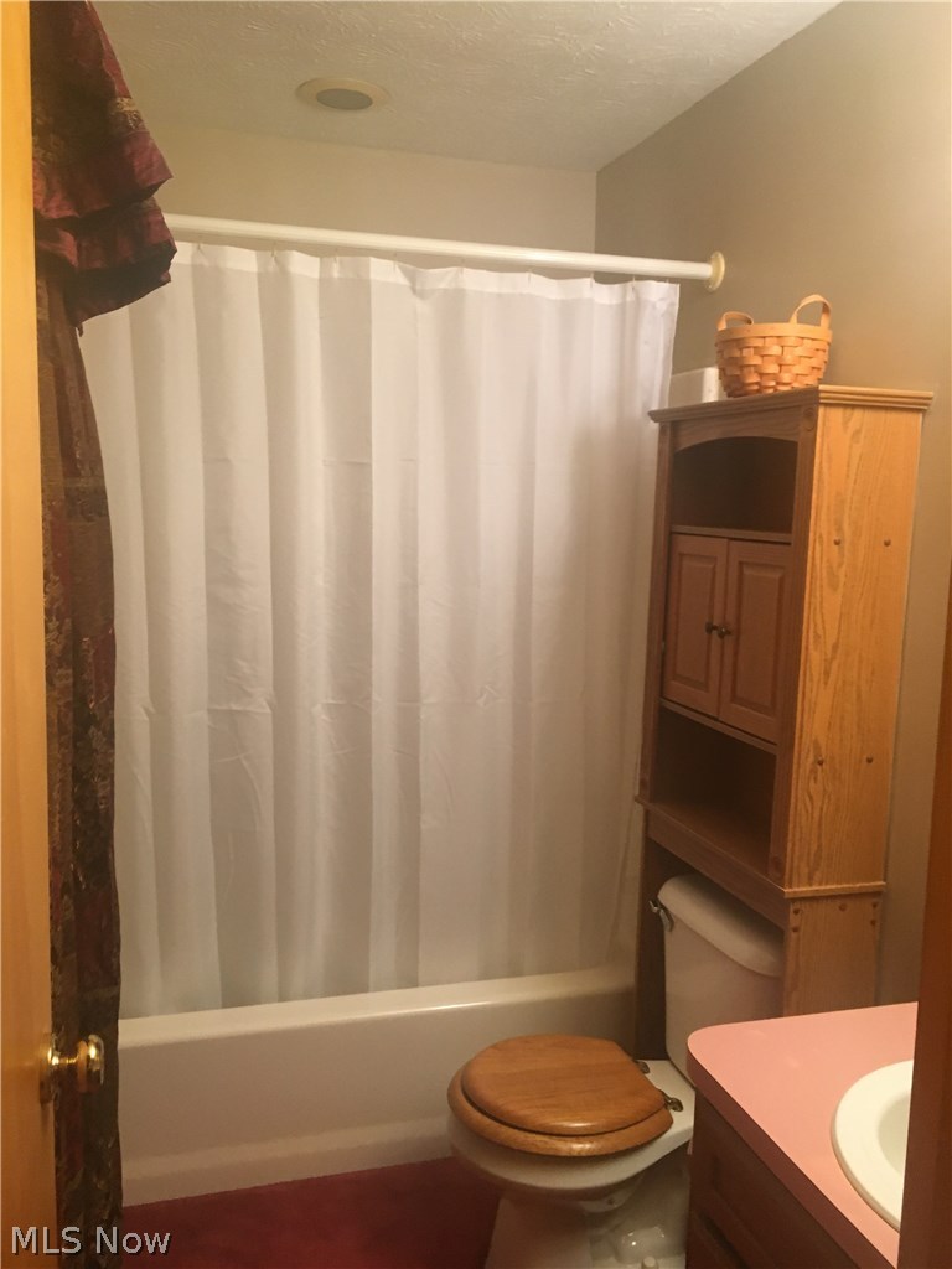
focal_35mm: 29
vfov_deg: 61.7
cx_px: 476
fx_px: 1063
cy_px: 634
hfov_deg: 48.2
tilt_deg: -6.8
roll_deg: -1.6
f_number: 2.2
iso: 160
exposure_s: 1/33
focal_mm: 4.15
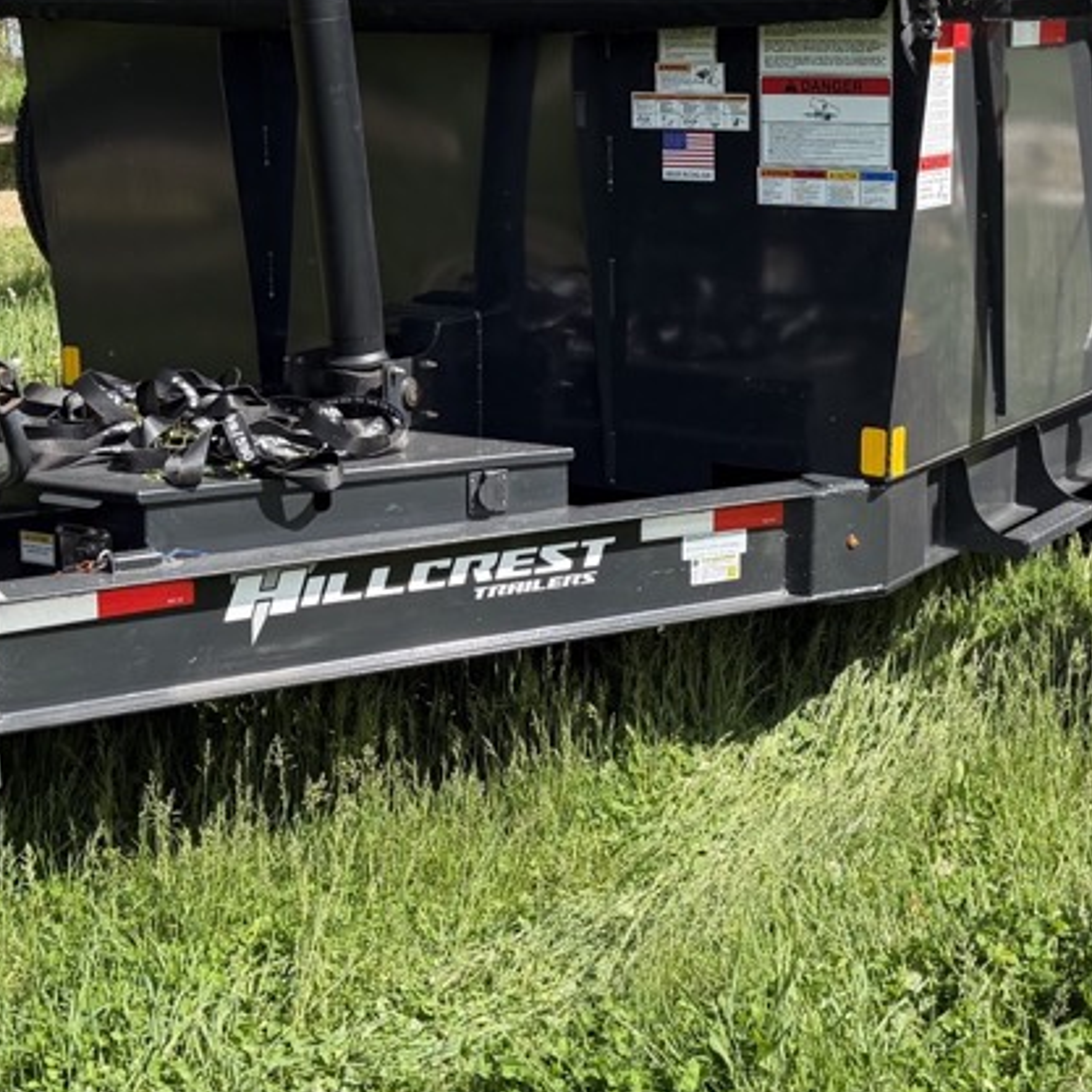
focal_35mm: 61
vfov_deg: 27.8
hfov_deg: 28.0
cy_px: 299
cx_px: 741
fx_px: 2177
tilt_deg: -3.7
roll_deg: +0.5
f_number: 1.78
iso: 100
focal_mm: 6.76
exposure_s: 1/2299
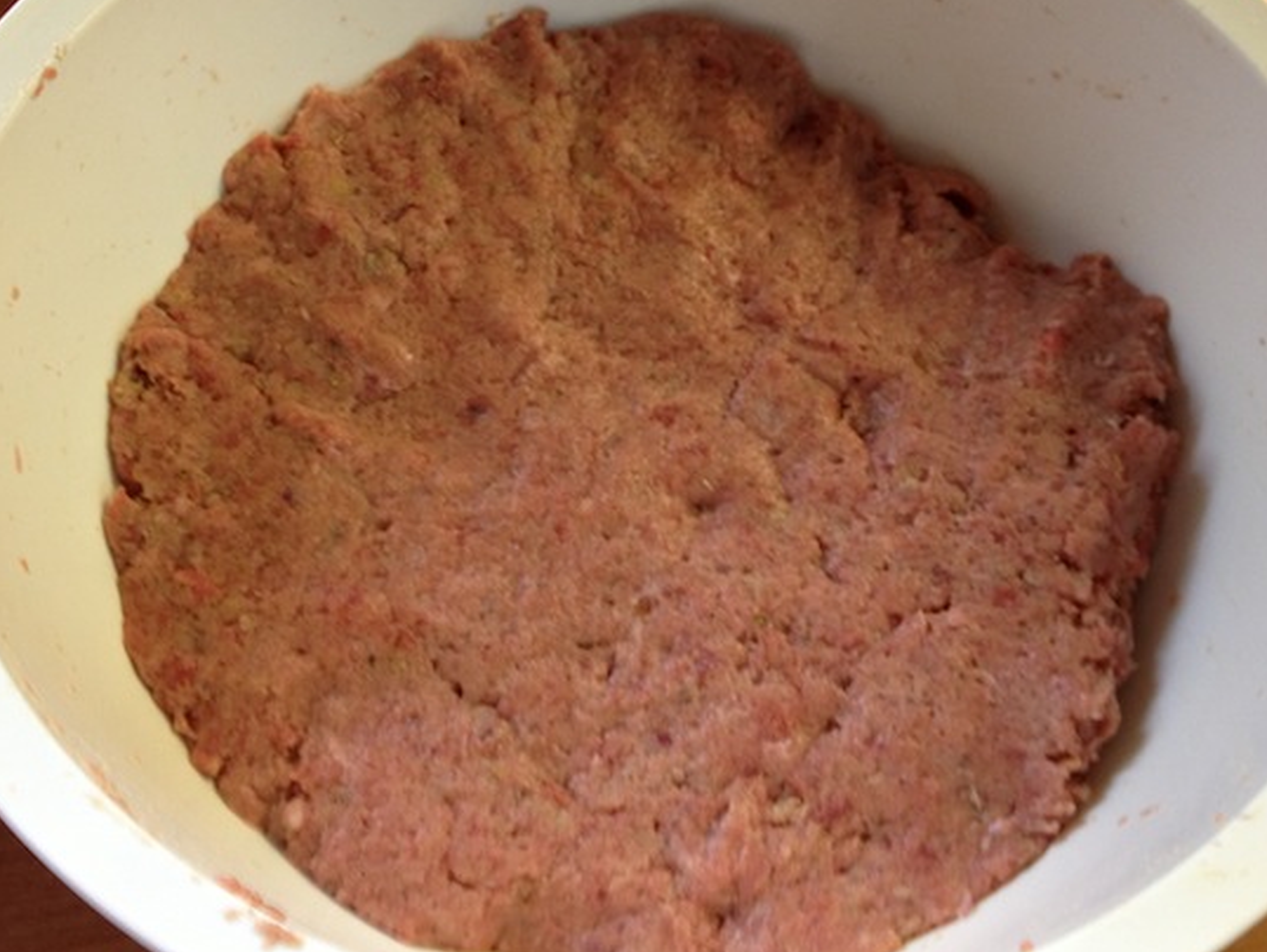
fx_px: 1428
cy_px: 476
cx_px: 659
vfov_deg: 36.8
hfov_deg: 47.8
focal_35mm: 39
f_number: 2.4
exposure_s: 1/20
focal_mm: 4.28
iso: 125
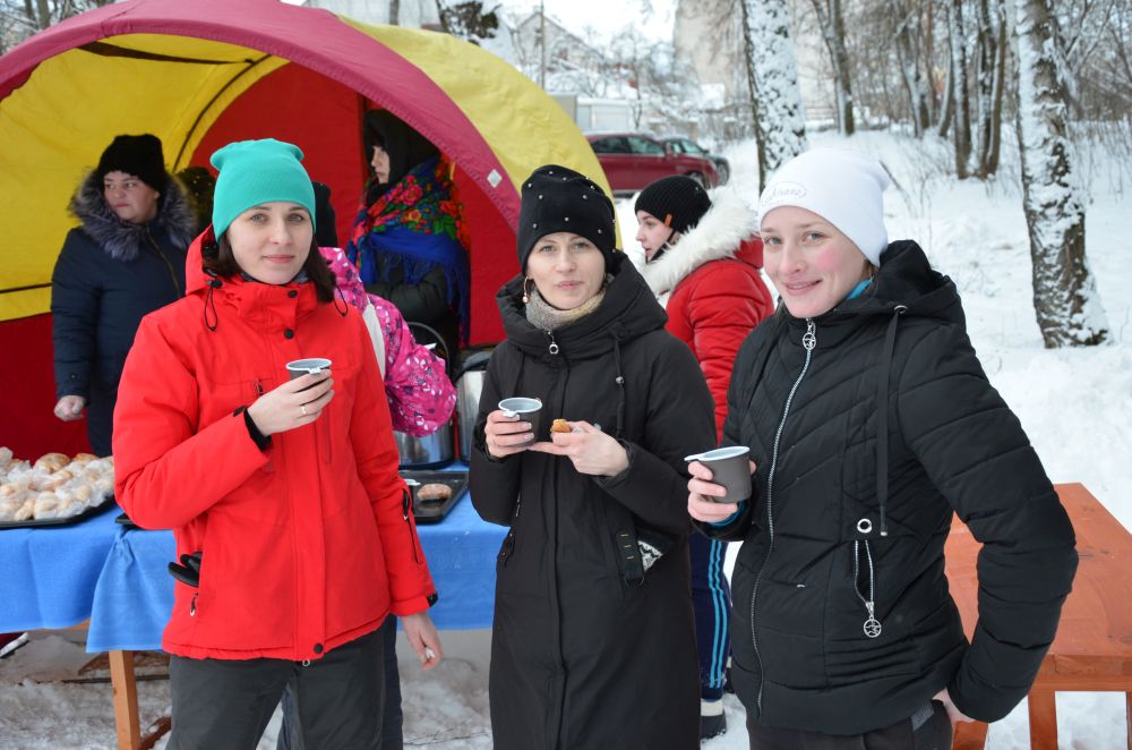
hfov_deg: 39.0
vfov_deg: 26.4
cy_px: 375
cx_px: 566
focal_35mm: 51
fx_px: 1600
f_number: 5
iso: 400
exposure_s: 1/100
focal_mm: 34
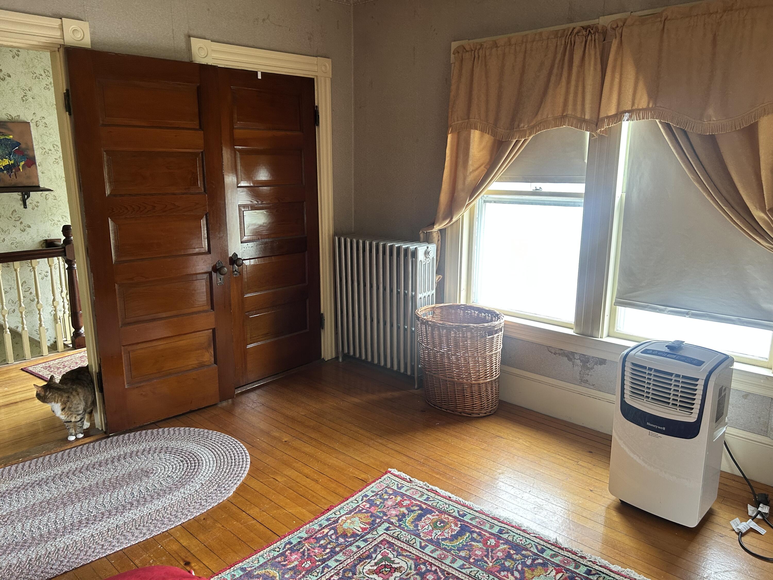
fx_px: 581
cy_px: 290
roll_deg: +0.0
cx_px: 386
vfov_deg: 53.1
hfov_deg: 67.3
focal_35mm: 26
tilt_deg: -13.5
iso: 125
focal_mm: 5.7
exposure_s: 1/85
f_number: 1.5
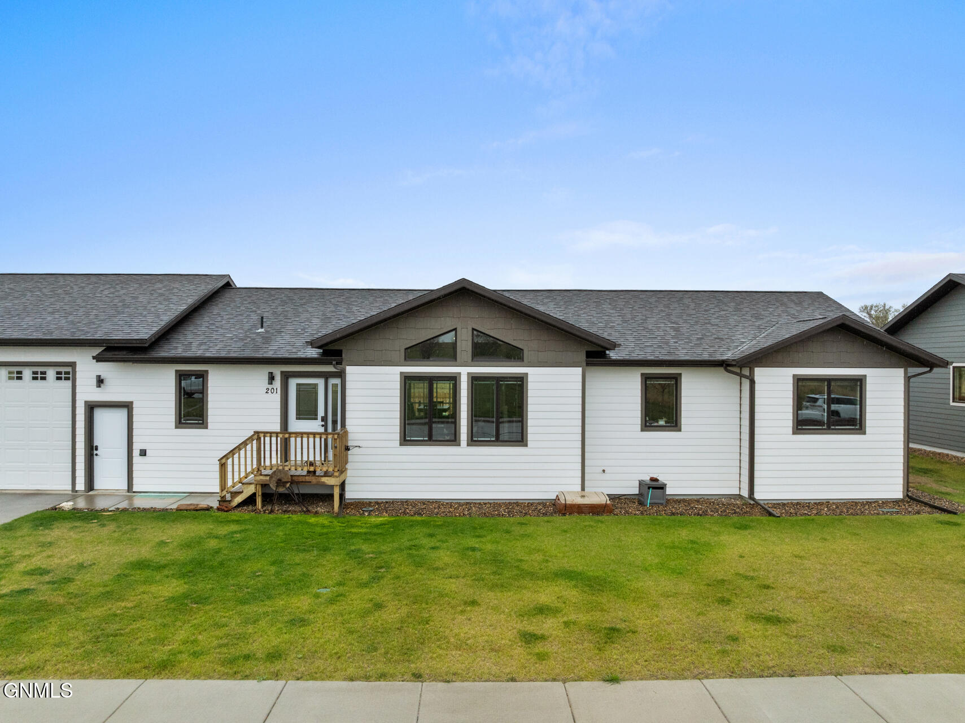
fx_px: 669
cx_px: 482
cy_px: 362
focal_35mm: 24
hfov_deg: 71.6
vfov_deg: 56.8
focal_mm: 12.29
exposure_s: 1/500
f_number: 6.3
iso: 200
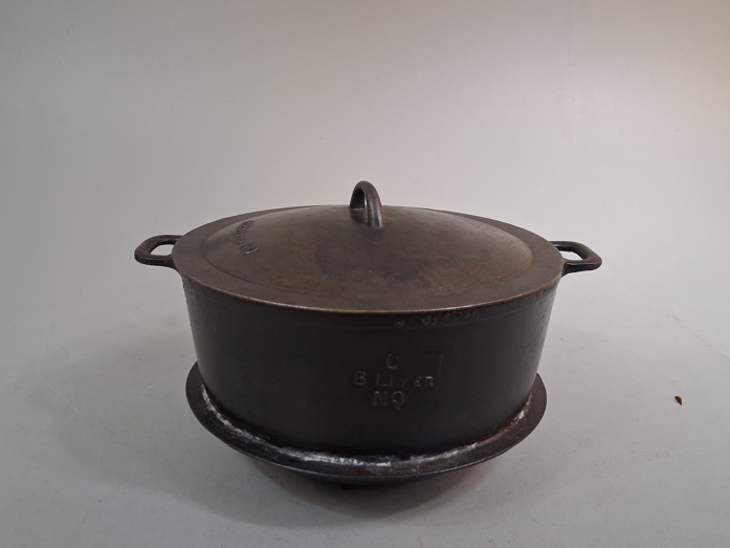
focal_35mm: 31
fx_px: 654
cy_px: 276
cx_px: 366
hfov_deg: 58.3
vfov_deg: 45.5
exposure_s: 1/50
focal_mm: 4
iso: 250
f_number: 1.8
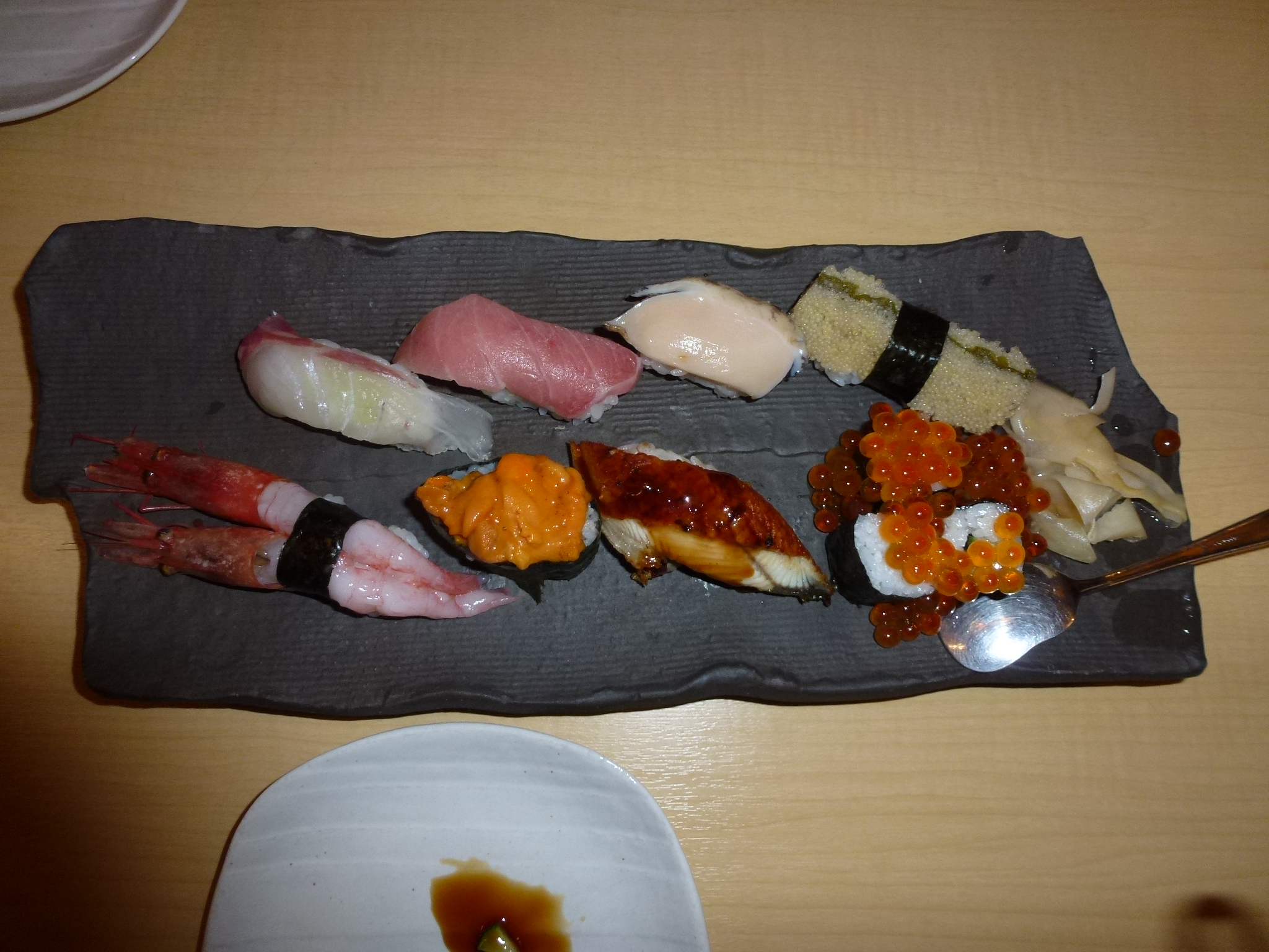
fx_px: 880
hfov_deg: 71.6
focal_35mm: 24
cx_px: 634
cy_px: 476
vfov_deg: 56.8
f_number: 3.3
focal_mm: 4.3
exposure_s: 1/60
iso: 200
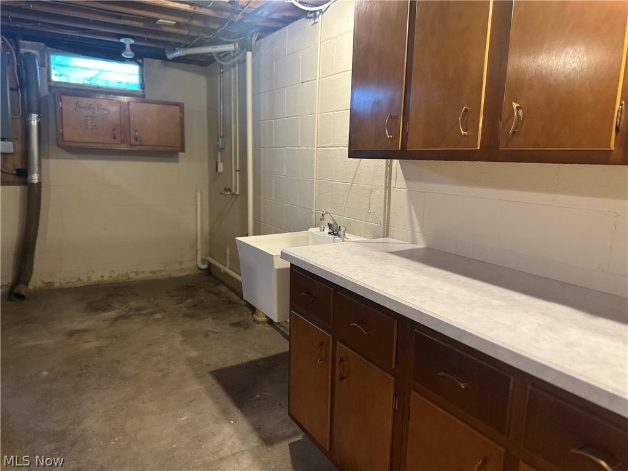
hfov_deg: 71.6
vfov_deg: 56.8
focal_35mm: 24
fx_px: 435
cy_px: 236
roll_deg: -1.4
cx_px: 314
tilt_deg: -8.9
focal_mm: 6.86
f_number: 1.78
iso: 500
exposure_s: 1/60
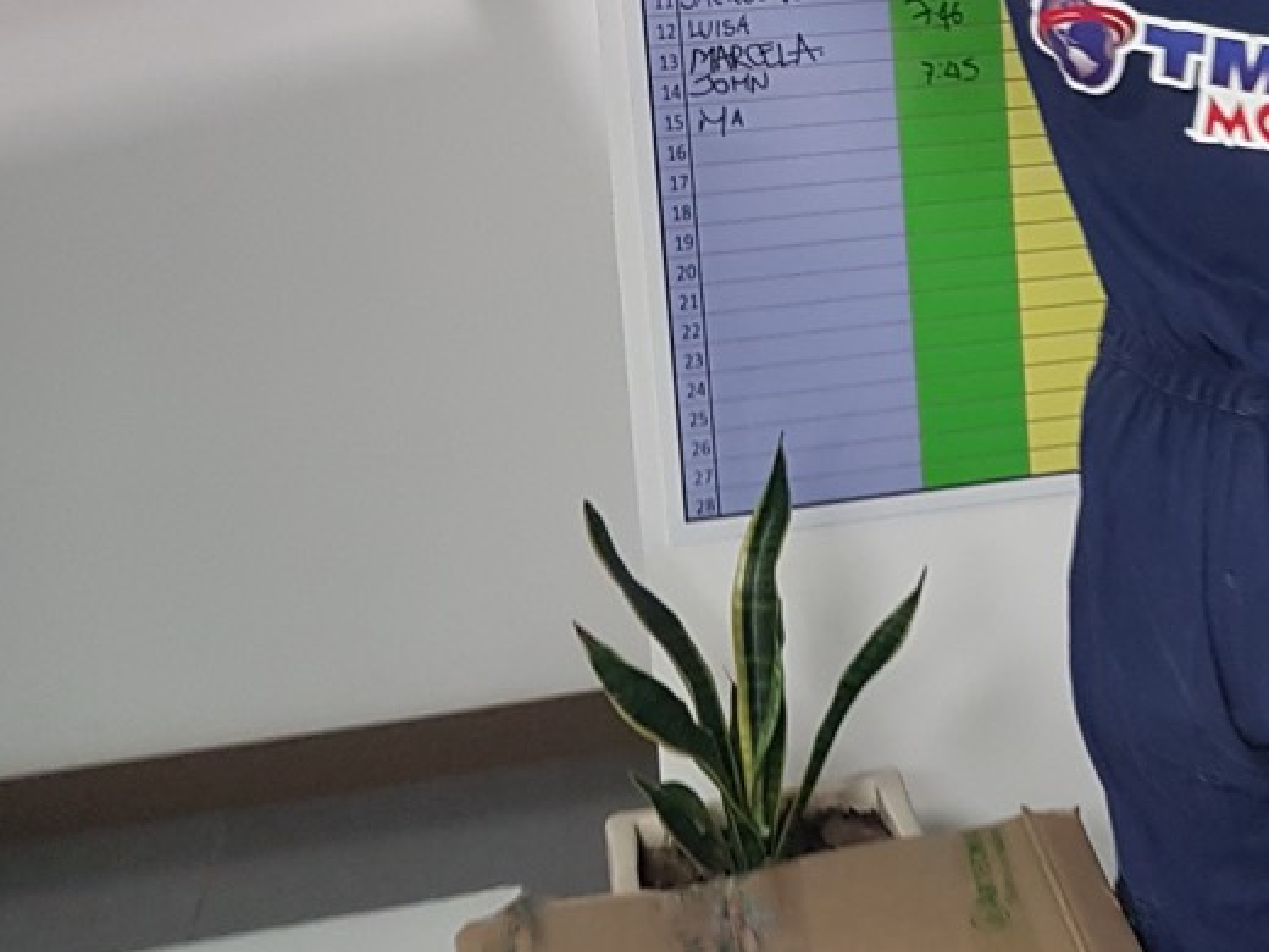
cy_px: 32
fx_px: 2566
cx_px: 1611
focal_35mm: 70
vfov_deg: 20.4
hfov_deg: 24.5
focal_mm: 4.2
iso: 160
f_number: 1.7
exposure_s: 1/24
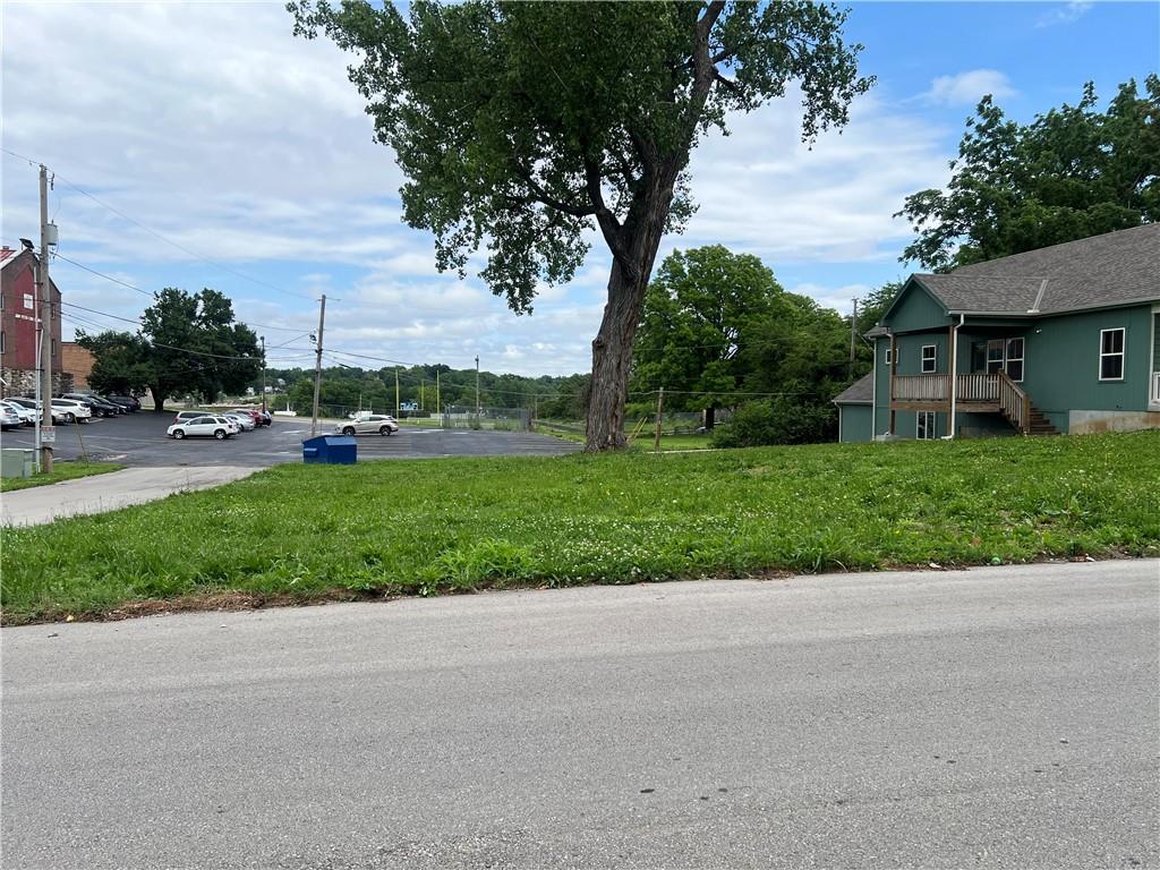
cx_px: 580
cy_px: 435
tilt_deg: -3.4
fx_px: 871
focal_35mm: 26
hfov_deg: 67.3
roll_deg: +1.0
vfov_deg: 53.1
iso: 50
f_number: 1.5
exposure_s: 1/3571
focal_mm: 5.7
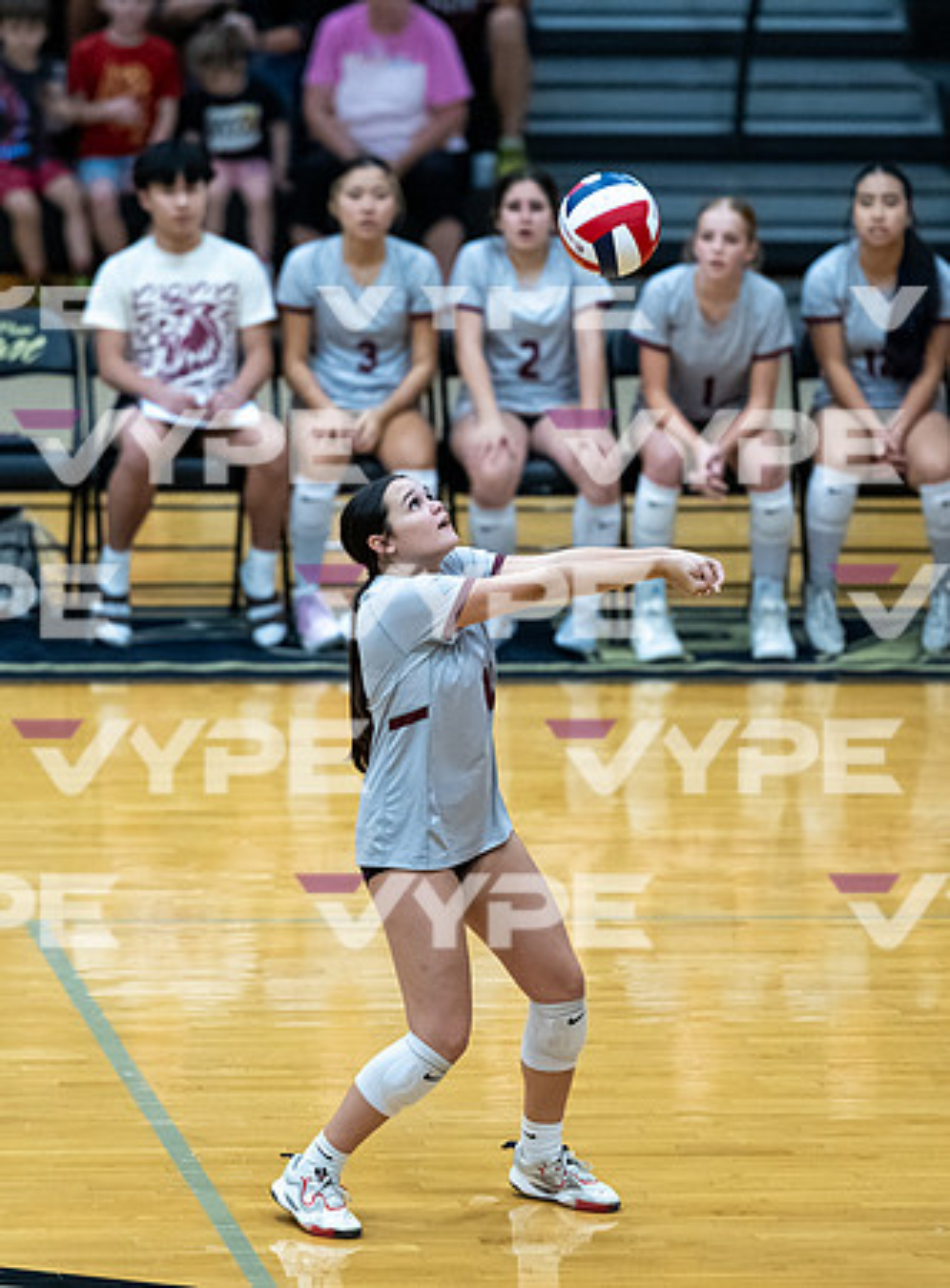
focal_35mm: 325
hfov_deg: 4.5
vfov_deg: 6.1
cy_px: 581
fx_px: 12014
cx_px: 446
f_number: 2
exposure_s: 1/1600
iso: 3200
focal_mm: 200
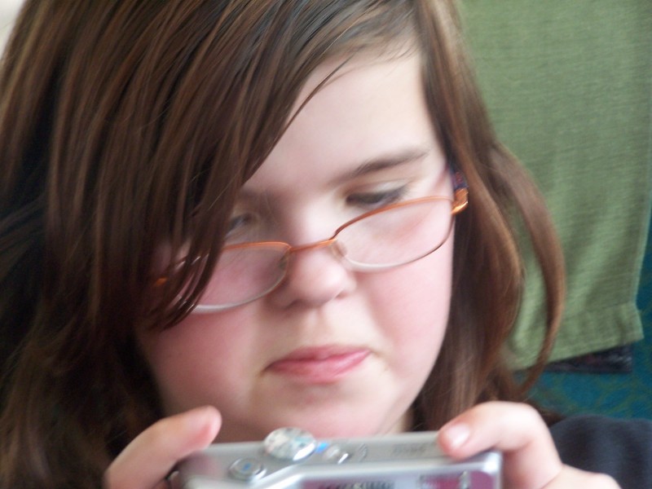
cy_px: 244
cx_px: 326
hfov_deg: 14.2
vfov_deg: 10.7
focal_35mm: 139
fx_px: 2618
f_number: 3.2
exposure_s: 1/20
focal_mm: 23.1
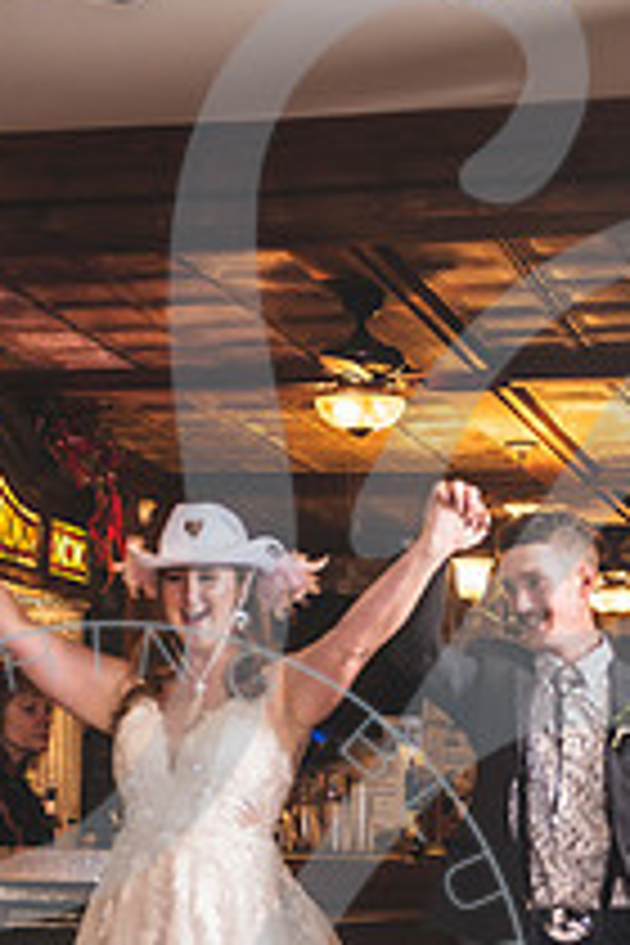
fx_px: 2704
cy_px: 698
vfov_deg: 19.7
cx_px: 320
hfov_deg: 13.3
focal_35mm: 103
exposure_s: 1/100
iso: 100
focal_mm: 48
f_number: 2.8
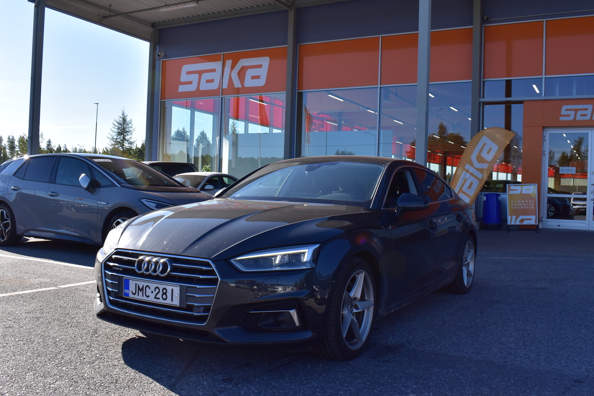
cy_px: 198
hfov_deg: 55.1
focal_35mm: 34
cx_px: 297
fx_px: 569
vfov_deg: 38.4
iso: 400
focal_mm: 23
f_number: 11
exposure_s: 1/500
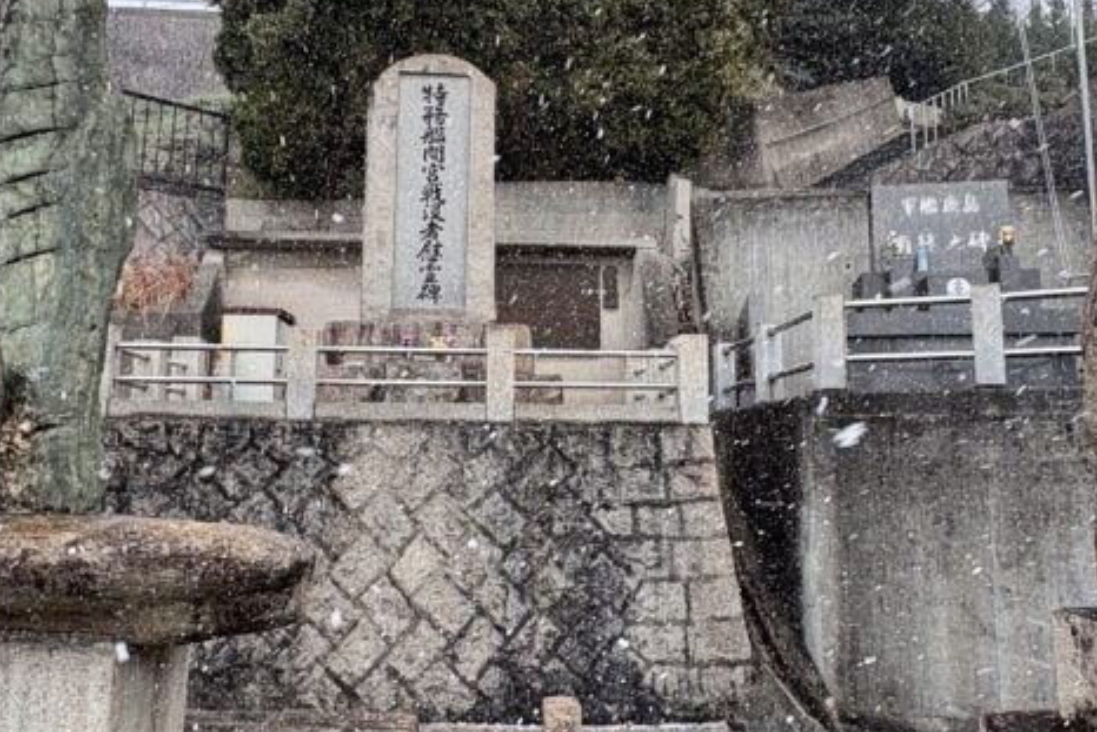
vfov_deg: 41.1
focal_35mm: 32
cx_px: 539
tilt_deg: +8.4
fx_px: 975
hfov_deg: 58.7
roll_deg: -1.5
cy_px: 322
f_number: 2.2
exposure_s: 1/99
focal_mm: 2.22
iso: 40
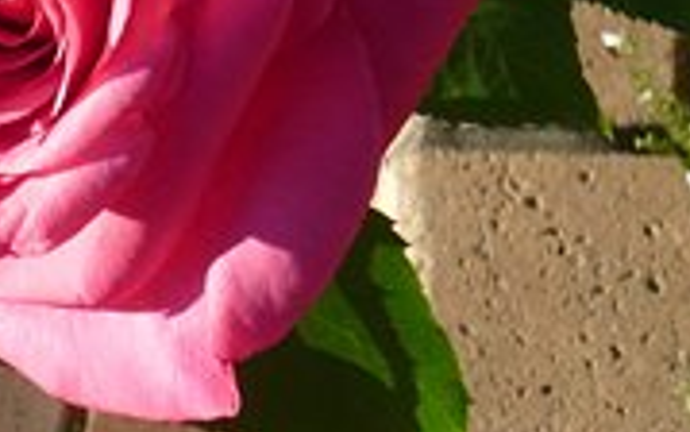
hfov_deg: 16.7
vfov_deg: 10.4
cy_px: -112
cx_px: 108
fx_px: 2333
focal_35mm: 124
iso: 200
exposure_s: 1/250
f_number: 5.6
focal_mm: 7.2
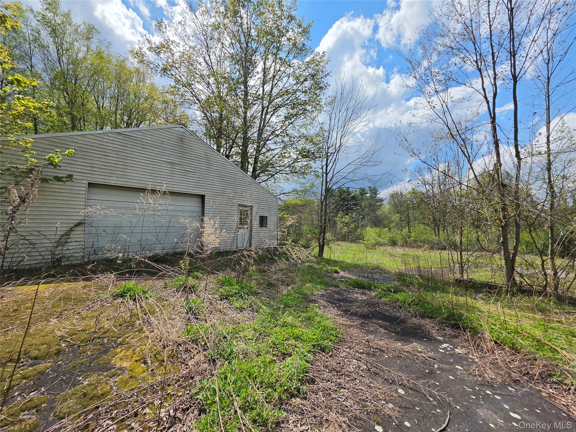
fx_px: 216
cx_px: 288
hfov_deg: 106.2
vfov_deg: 89.9
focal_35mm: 13
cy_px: 216
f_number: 1.9
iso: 32
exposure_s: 1/3168
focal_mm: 2.2
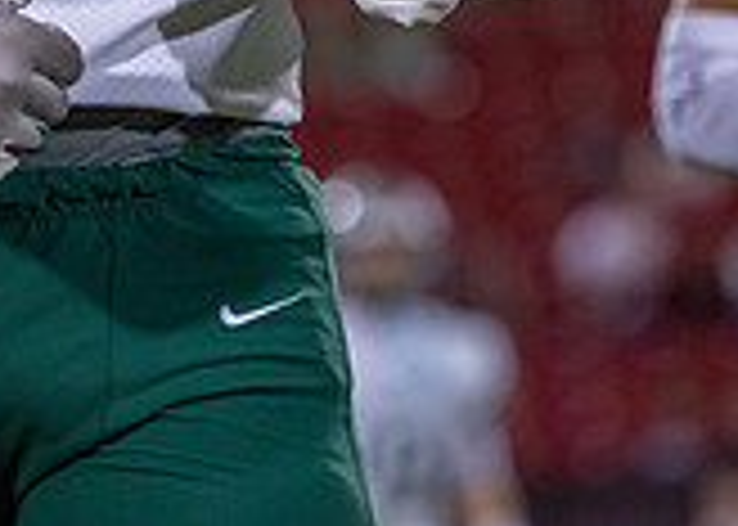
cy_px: -366
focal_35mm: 554
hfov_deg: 3.6
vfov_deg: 2.6
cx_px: 118
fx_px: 11607
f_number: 2.8
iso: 2500
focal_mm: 133
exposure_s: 1/2000
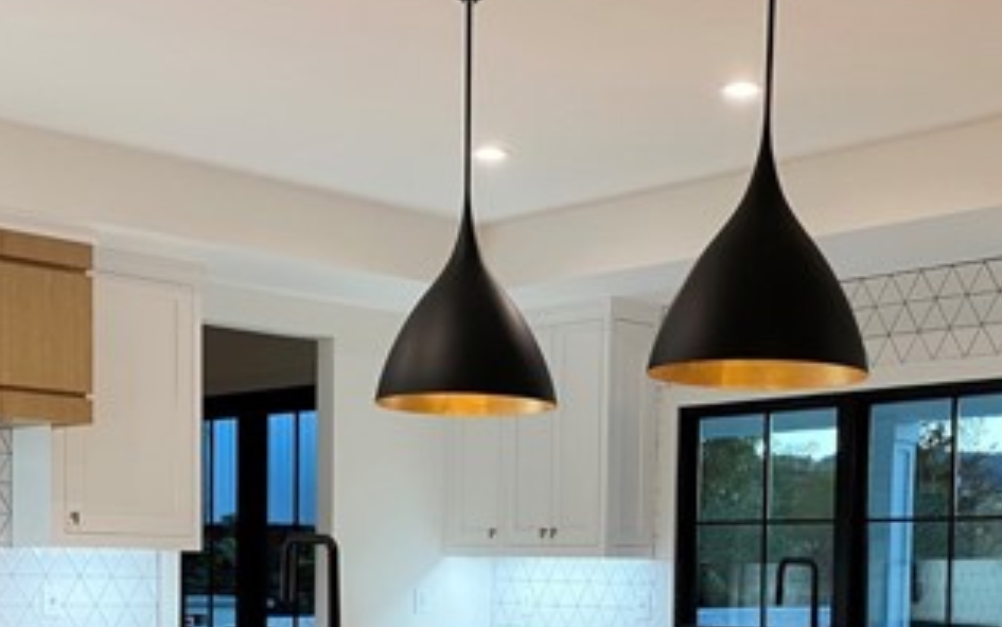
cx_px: 598
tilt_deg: -3.2
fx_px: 1530
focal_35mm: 56
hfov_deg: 36.2
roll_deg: -1.4
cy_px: 665
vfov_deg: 22.1
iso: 80
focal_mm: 4.25
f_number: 1.8
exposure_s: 1/60
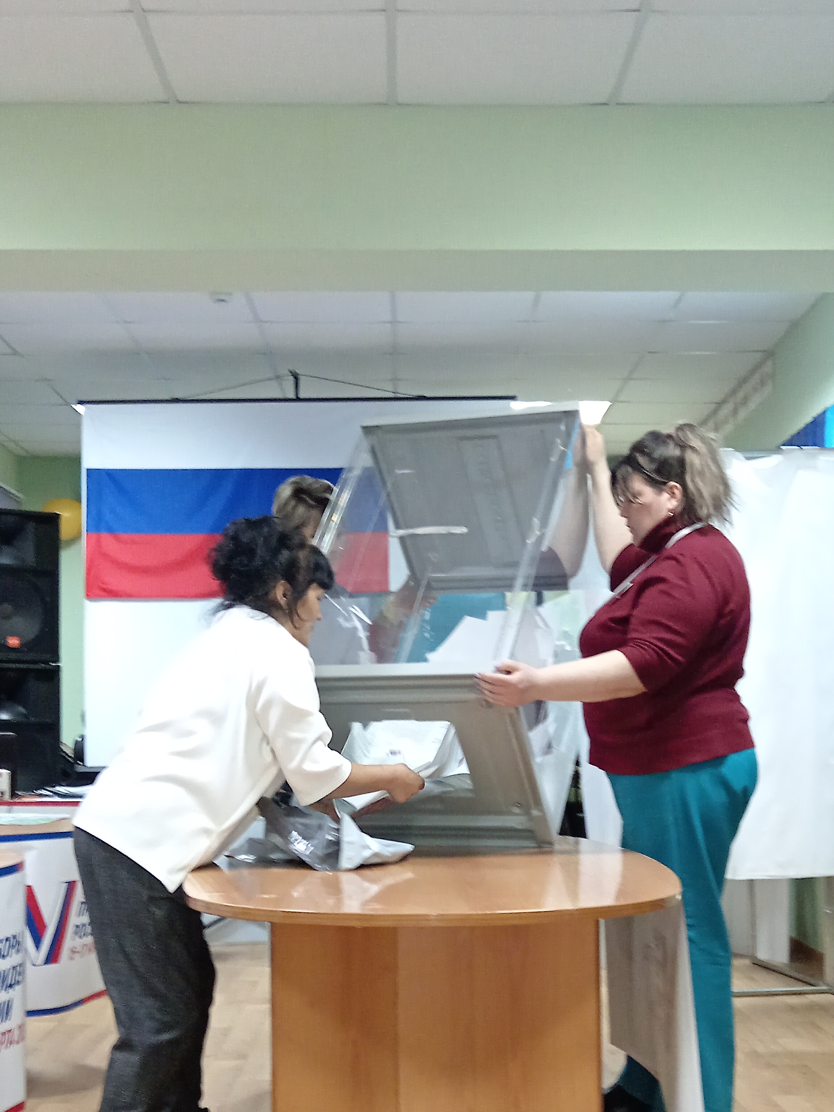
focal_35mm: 51
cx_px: 434
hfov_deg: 28.6
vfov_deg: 36.9
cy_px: 790
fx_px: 1638
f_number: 1.9
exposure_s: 1/20
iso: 1150
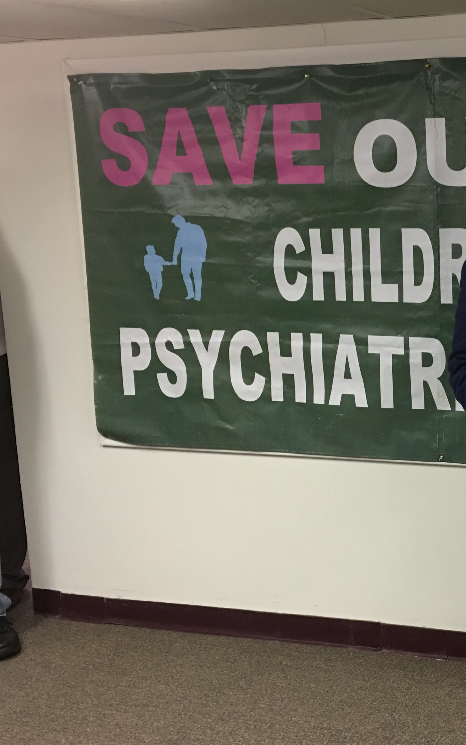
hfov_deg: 24.4
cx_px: 493
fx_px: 1016
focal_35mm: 50
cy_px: 381
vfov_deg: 40.3
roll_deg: +0.3
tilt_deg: -12.9
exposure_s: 1/15
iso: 80
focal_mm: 4.15
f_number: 2.2
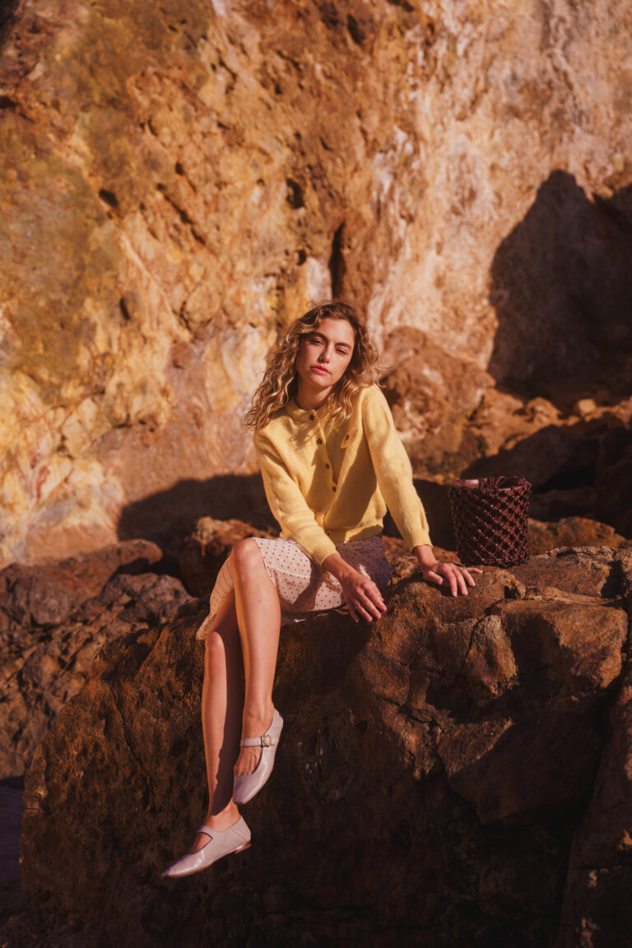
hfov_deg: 25.3
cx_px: 316
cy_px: 474
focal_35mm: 54
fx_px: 1409
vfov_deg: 37.2
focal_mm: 53.5
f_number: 3.5
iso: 100
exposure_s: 1/3200
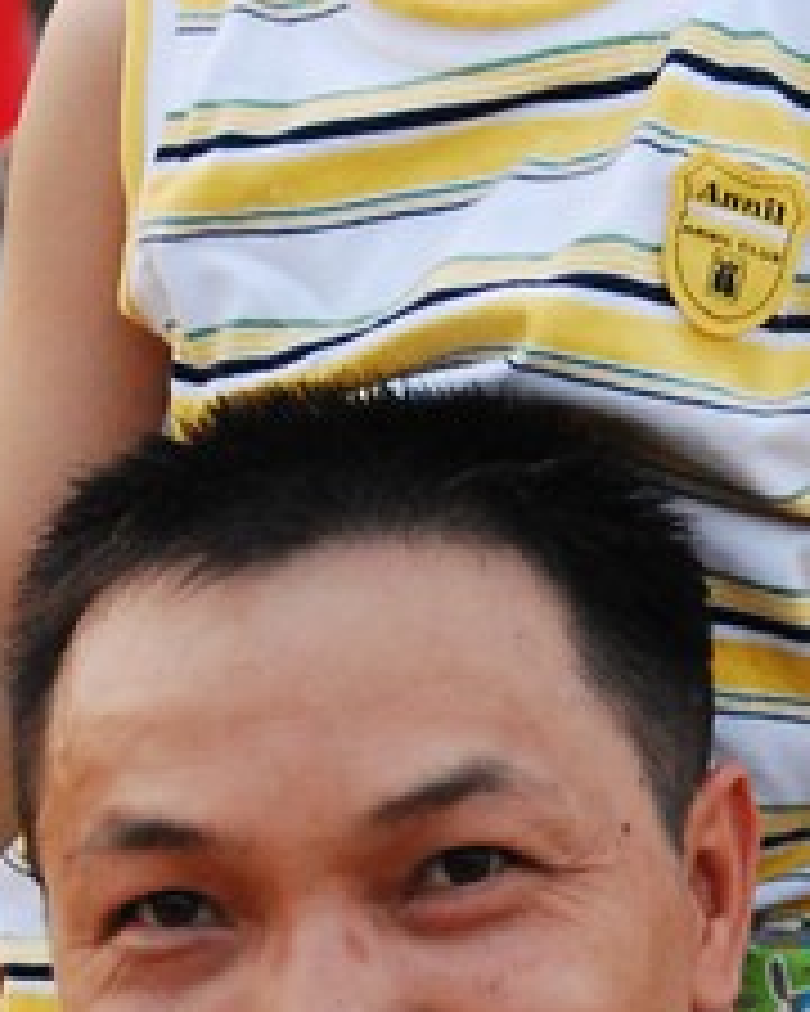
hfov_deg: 5.3
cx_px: 513
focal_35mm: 294
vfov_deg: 6.6
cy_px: 612
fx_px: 8810
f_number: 5
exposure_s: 1/160
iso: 1600
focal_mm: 52
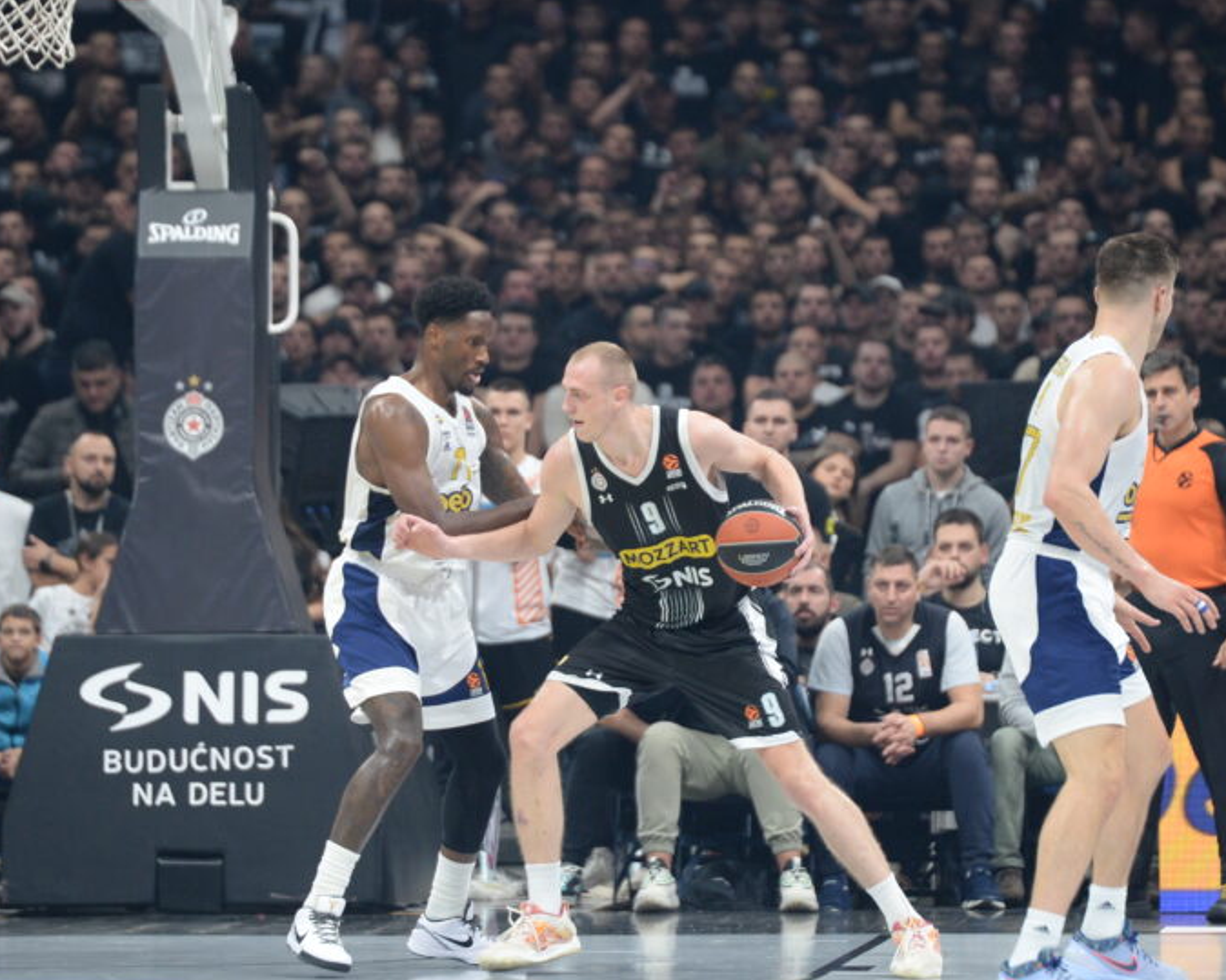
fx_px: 10340
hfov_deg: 6.8
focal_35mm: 285
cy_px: 556
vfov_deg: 5.4
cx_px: 649
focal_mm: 200
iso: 2000
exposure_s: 1/1000
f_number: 3.5
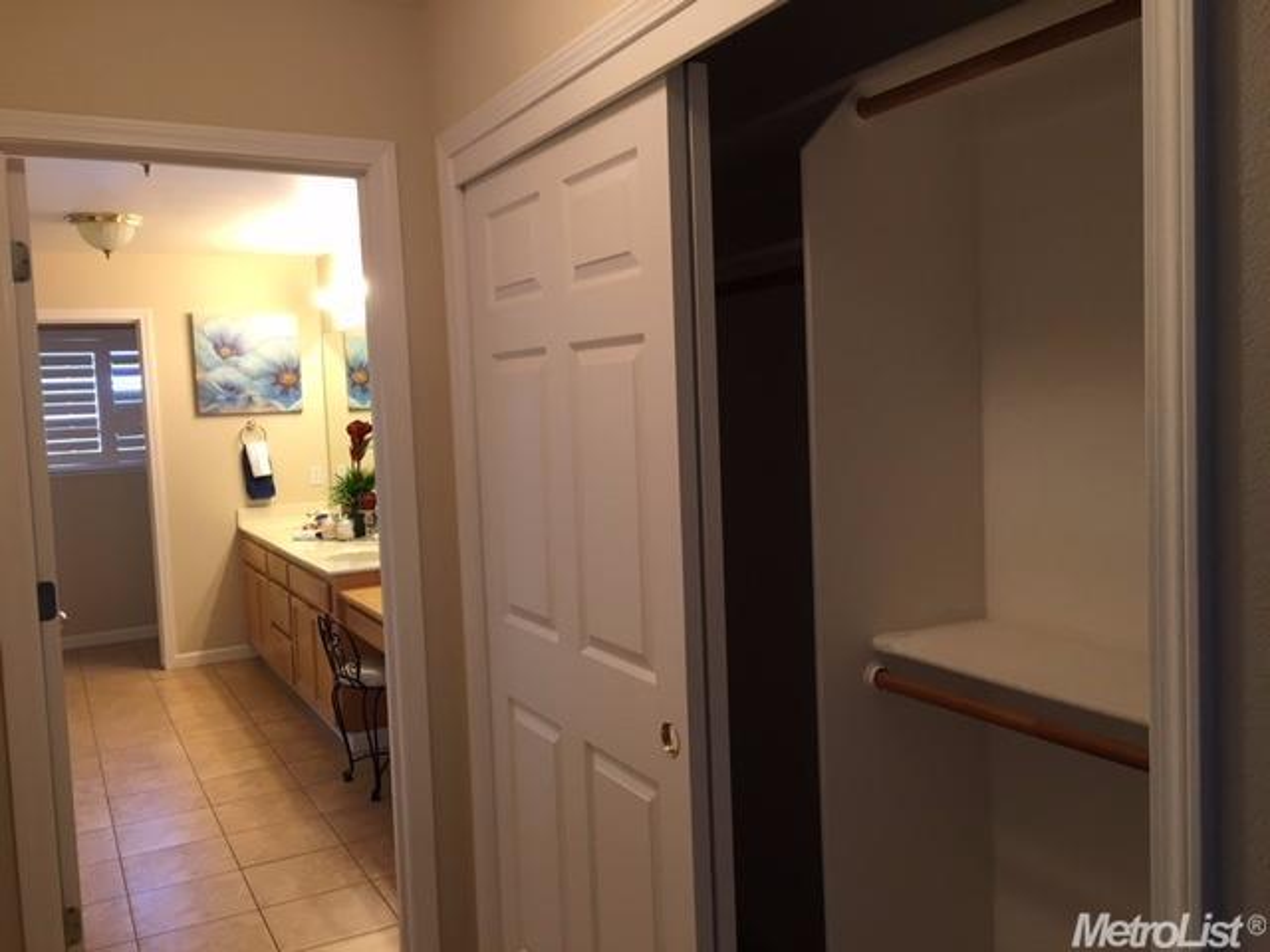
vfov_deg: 48.2
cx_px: 635
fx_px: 1064
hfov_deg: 61.7
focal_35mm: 29
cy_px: 476
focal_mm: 4.15
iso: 64
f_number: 2.2
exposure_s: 1/30
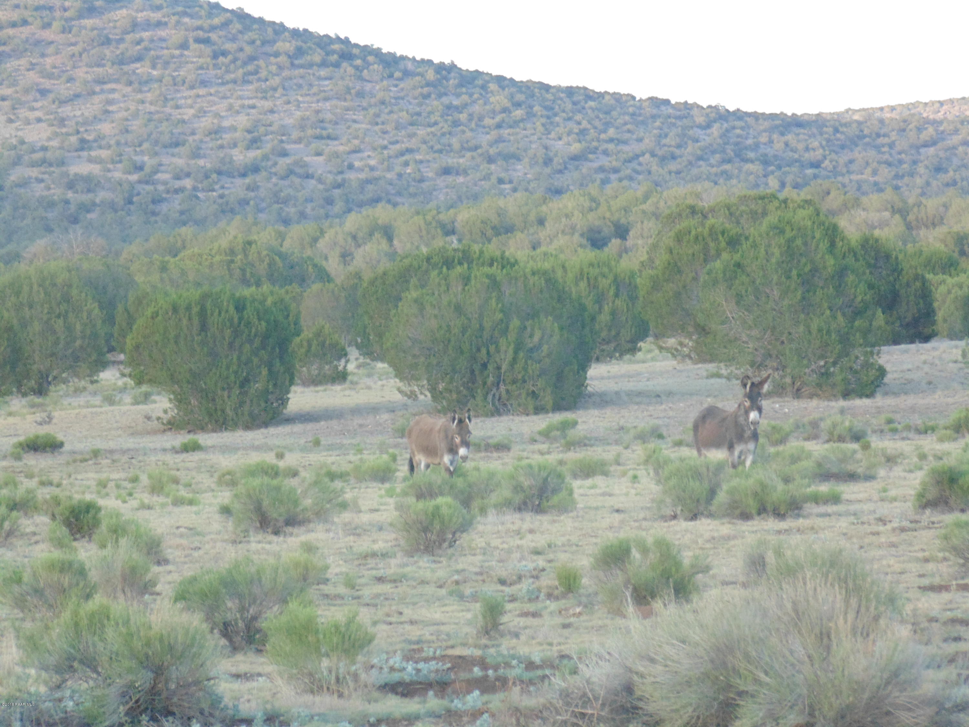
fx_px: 6606
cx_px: 484
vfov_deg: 6.3
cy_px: 364
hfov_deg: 8.4
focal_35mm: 236
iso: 400
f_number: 5.6
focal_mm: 42.3
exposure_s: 1/125
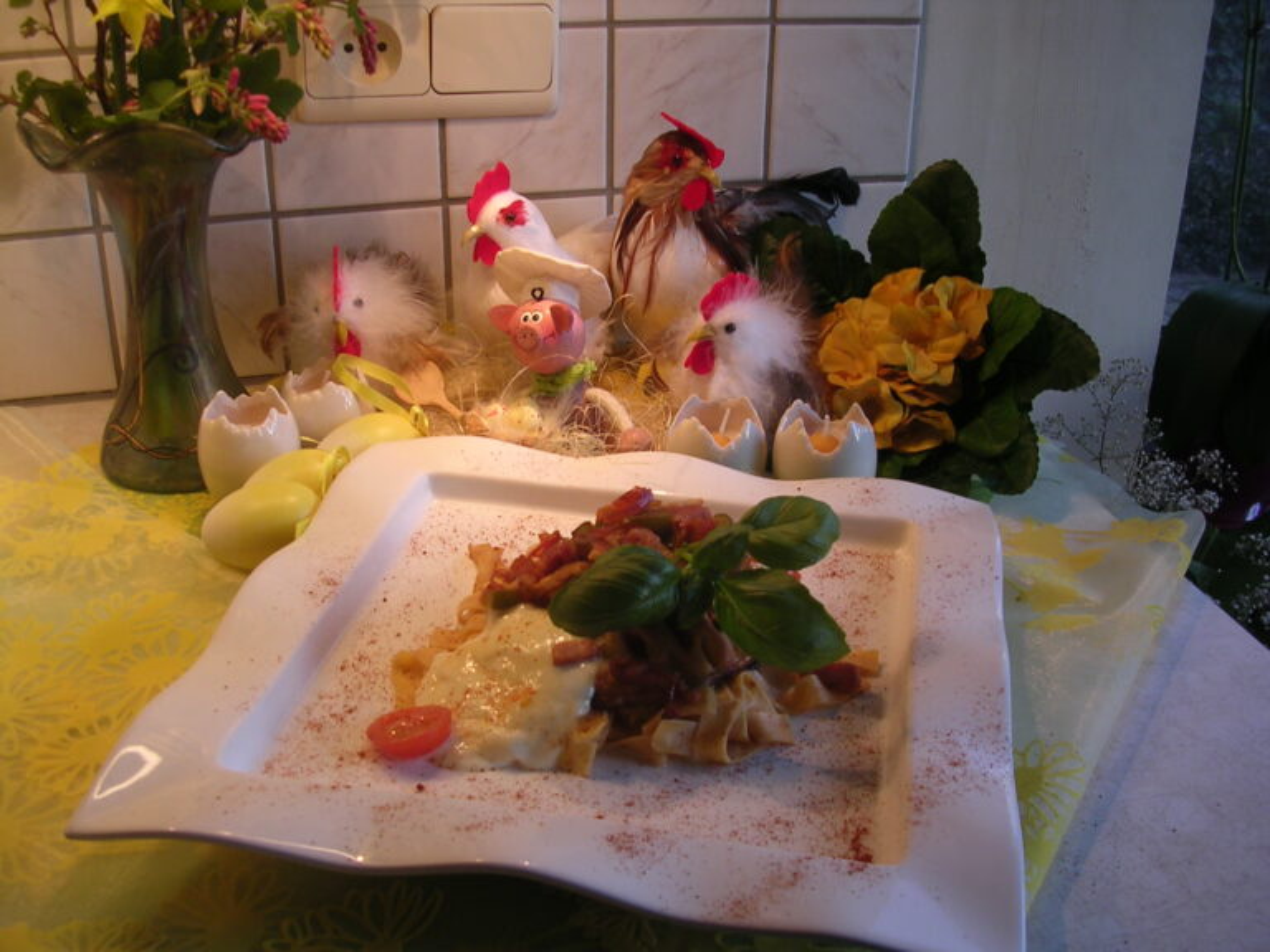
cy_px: 476
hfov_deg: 49.0
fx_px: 1394
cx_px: 635
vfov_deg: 37.7
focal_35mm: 38
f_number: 2.8
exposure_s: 1/44.9
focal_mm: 5.8
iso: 100
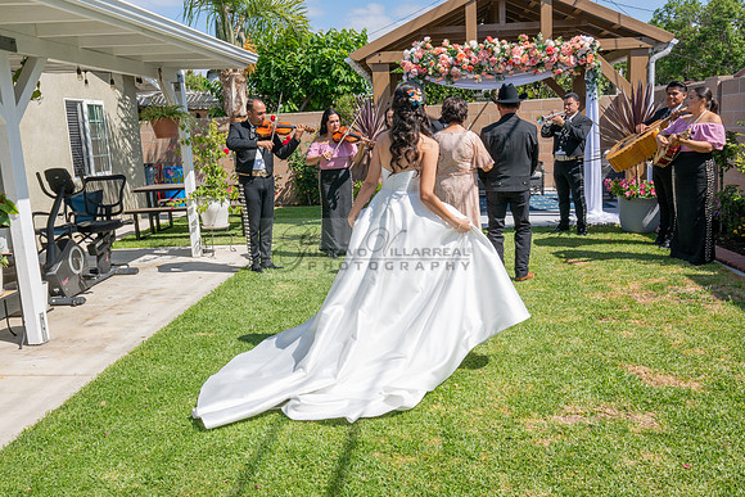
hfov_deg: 58.0
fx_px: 673
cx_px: 372
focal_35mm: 32
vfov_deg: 40.6
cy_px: 248
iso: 200
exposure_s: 1/160
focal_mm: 32.5
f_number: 16
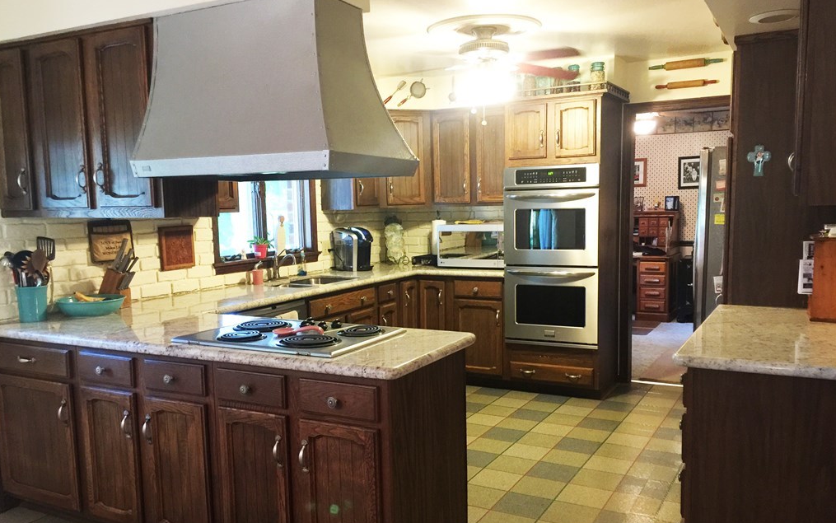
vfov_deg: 40.6
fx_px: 706
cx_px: 416
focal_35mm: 31
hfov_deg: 61.2
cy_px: 295
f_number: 2.2
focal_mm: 4.15
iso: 100
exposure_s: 1/10
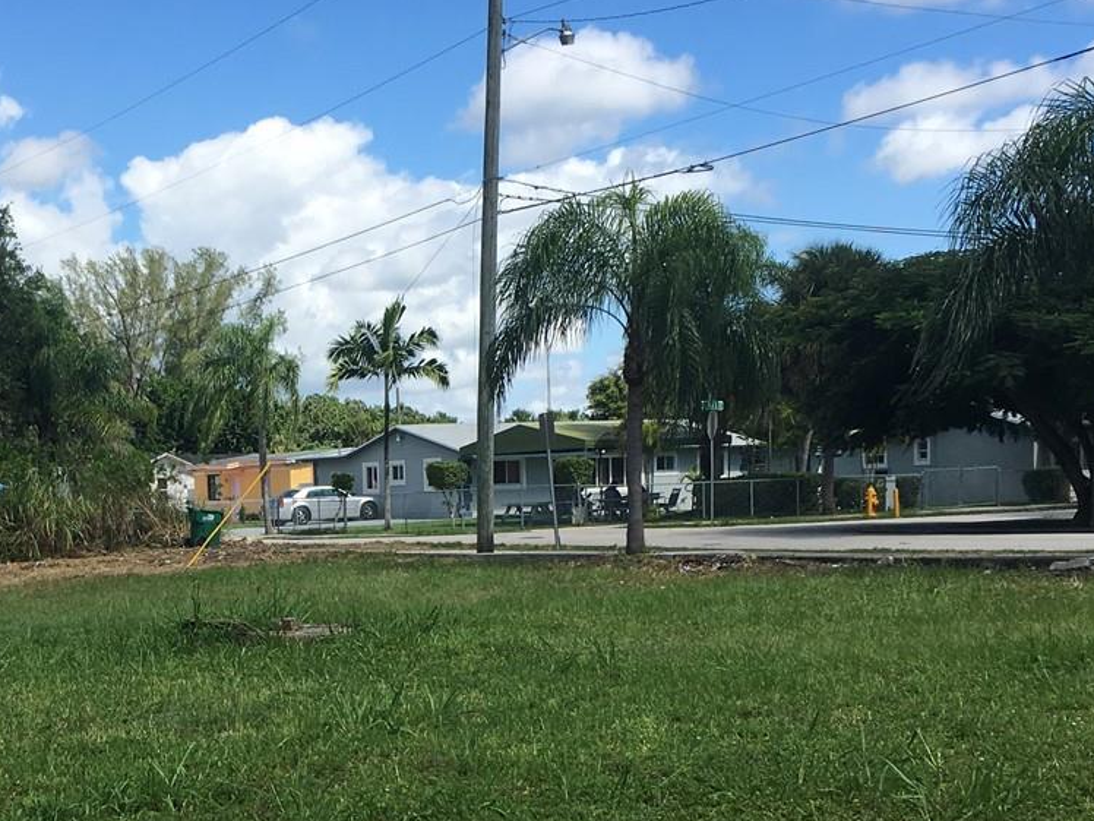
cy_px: 635
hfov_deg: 30.6
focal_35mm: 62
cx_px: 268
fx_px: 1959
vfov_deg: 23.4
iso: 25
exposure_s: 1/1374
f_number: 2.2
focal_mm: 4.15
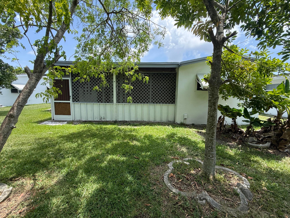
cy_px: 109
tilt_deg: -6.7
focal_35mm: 14
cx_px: 145
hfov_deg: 102.1
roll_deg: -1.1
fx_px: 117
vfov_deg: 85.7
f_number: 2.2
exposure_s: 1/424
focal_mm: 2.22
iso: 64
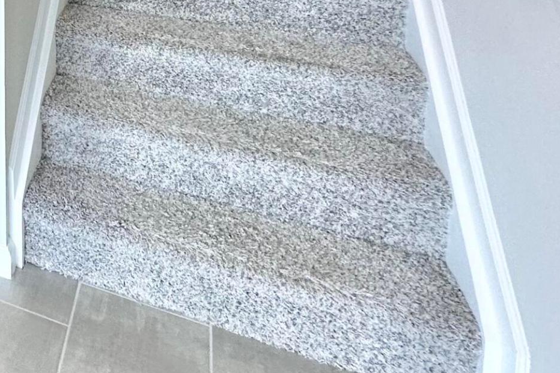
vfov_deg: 24.6
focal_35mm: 45
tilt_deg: -5.3
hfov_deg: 28.4
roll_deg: +1.2
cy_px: -154
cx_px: -280
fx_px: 700
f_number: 2.2
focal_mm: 2.22
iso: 125
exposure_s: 1/120
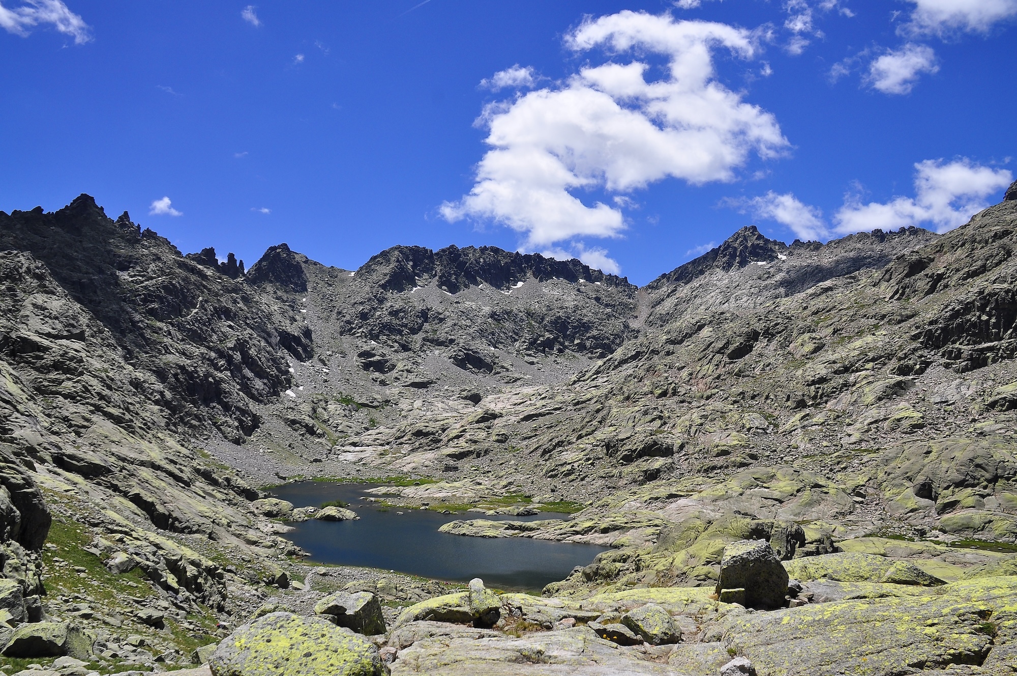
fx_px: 762
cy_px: 338
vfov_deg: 47.8
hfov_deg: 67.4
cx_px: 508
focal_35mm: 27
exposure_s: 1/500
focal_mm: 18
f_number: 9.5
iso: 200
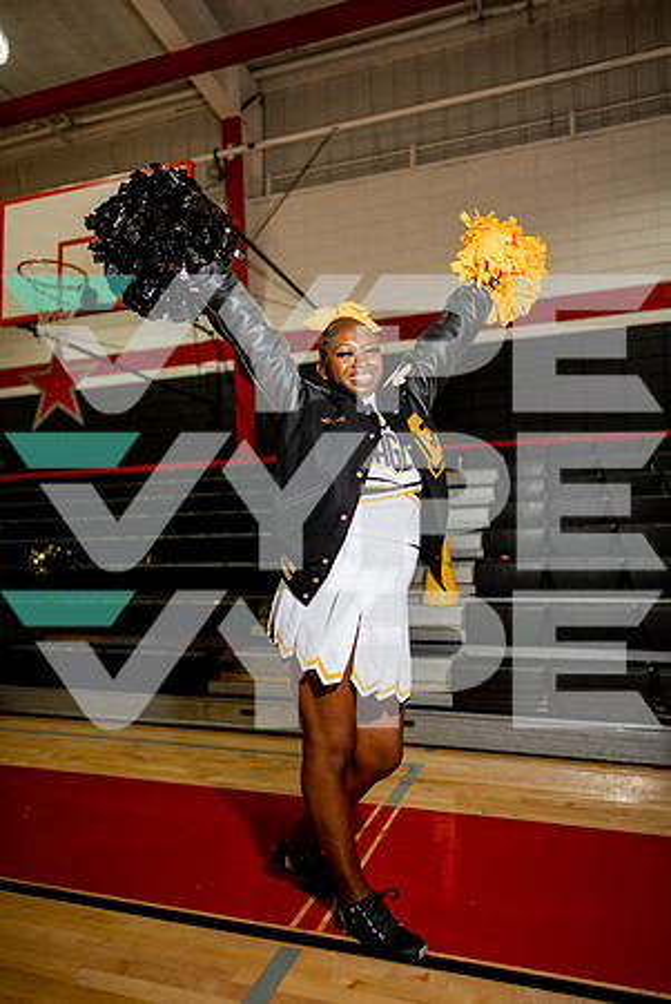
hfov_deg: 53.2
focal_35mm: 24
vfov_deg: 73.7
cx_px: 336
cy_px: 502
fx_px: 669
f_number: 1.4
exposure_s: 1/500
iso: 160
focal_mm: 24
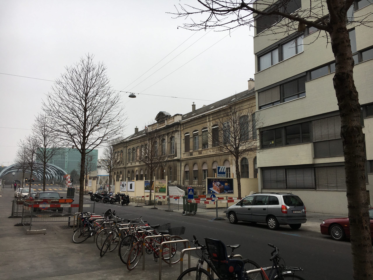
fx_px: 312
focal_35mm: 29
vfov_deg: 48.2
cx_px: 186
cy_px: 140
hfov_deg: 61.7
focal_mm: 4.15
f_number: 2.2
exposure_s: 1/394
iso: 25
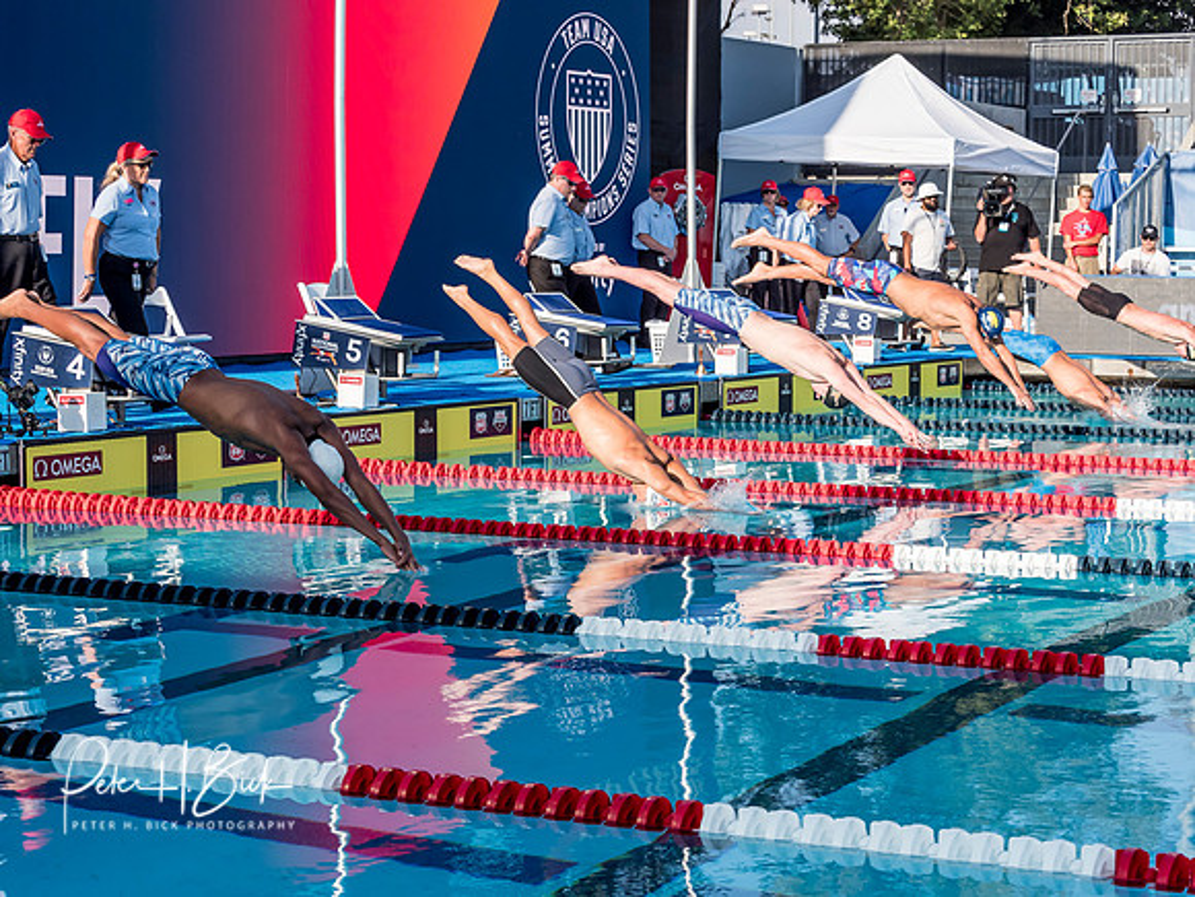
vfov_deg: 18.4
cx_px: 598
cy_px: 448
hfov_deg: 24.4
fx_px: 2762
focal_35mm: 80
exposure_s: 1/1600
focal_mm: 40
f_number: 5
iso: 640
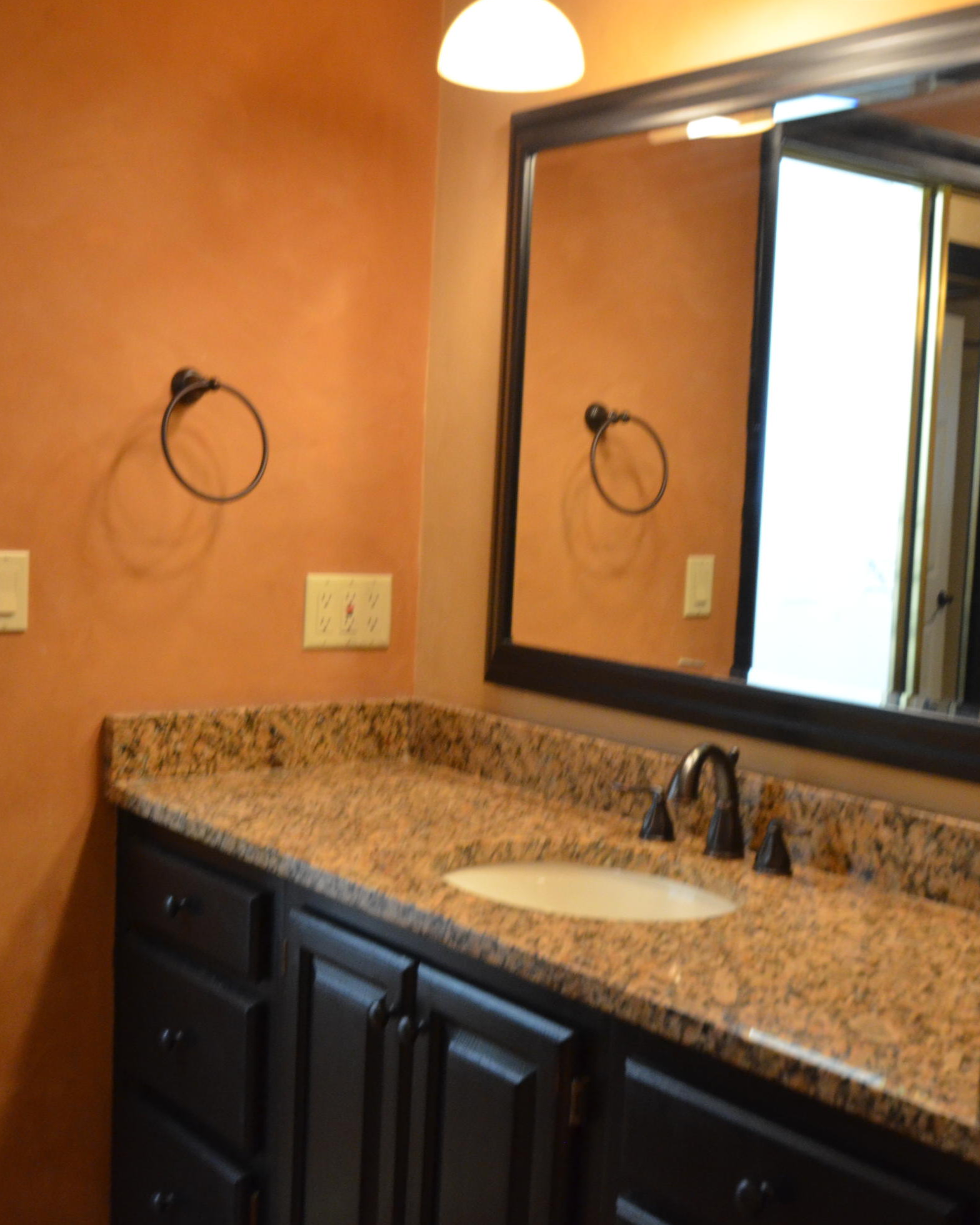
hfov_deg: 34.9
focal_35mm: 43
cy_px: 613
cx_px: 475
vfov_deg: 42.9
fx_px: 1559
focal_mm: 20
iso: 1600
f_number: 4.2
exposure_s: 1/50
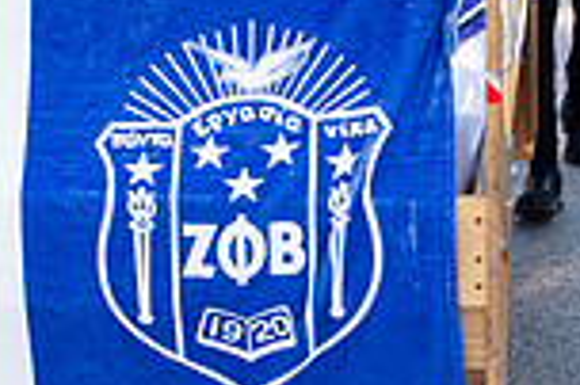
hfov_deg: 13.2
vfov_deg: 8.8
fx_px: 2495
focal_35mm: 155
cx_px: 177
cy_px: 213
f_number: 7.1
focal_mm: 24
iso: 800
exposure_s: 1/200
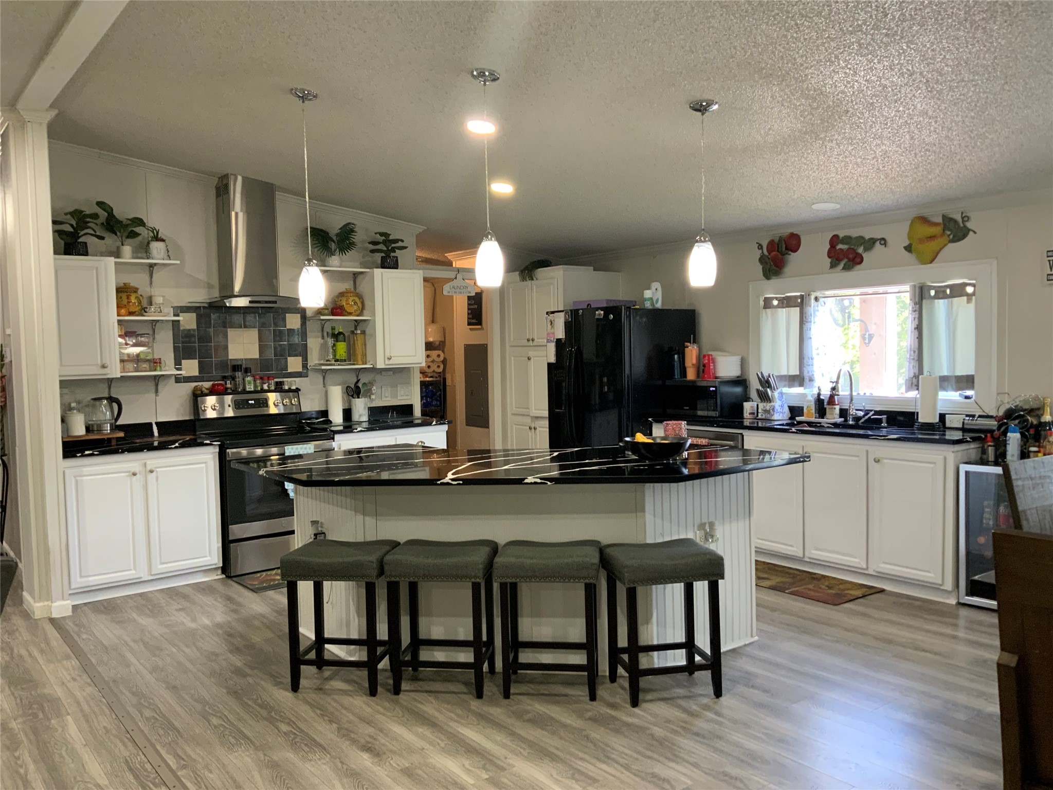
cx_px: 526
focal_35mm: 29
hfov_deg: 61.7
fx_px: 882
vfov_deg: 48.2
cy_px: 395
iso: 125
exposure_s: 1/60
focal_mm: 3
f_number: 1.8
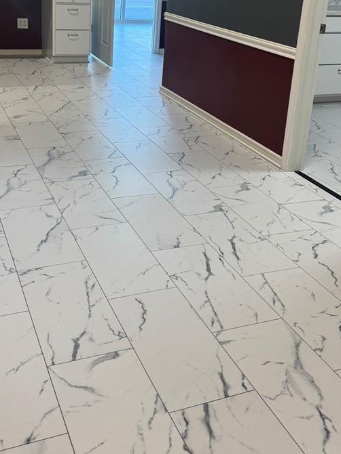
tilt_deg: -15.6
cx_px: 143
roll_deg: -3.6
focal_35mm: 43
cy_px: 124
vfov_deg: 42.7
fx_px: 565
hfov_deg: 33.5
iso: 100
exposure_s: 1/120
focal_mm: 6.76
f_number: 1.78
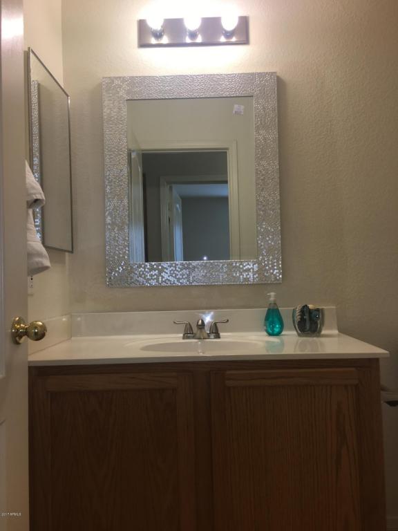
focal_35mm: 29
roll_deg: +1.0
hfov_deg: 48.2
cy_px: 266
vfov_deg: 61.7
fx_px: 445
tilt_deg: +2.5
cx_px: 199
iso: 25
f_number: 2.2
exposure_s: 1/36
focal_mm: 4.15
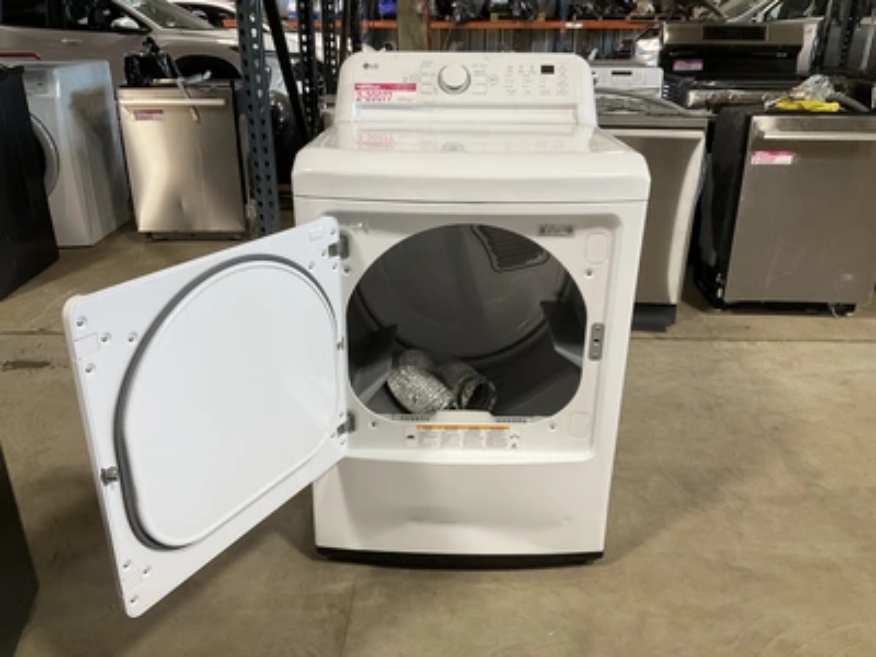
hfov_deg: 61.7
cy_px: 328
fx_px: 734
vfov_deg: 48.2
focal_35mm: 29
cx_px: 438
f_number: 1.8
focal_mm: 3
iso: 64
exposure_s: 1/60
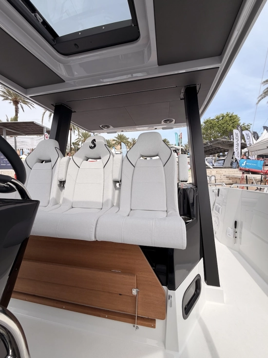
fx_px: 145
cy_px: 179
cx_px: 134
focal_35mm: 14
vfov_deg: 102.1
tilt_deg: -4.5
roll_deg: +1.2
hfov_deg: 85.6
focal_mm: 2.22
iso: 25
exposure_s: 1/770
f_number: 2.2
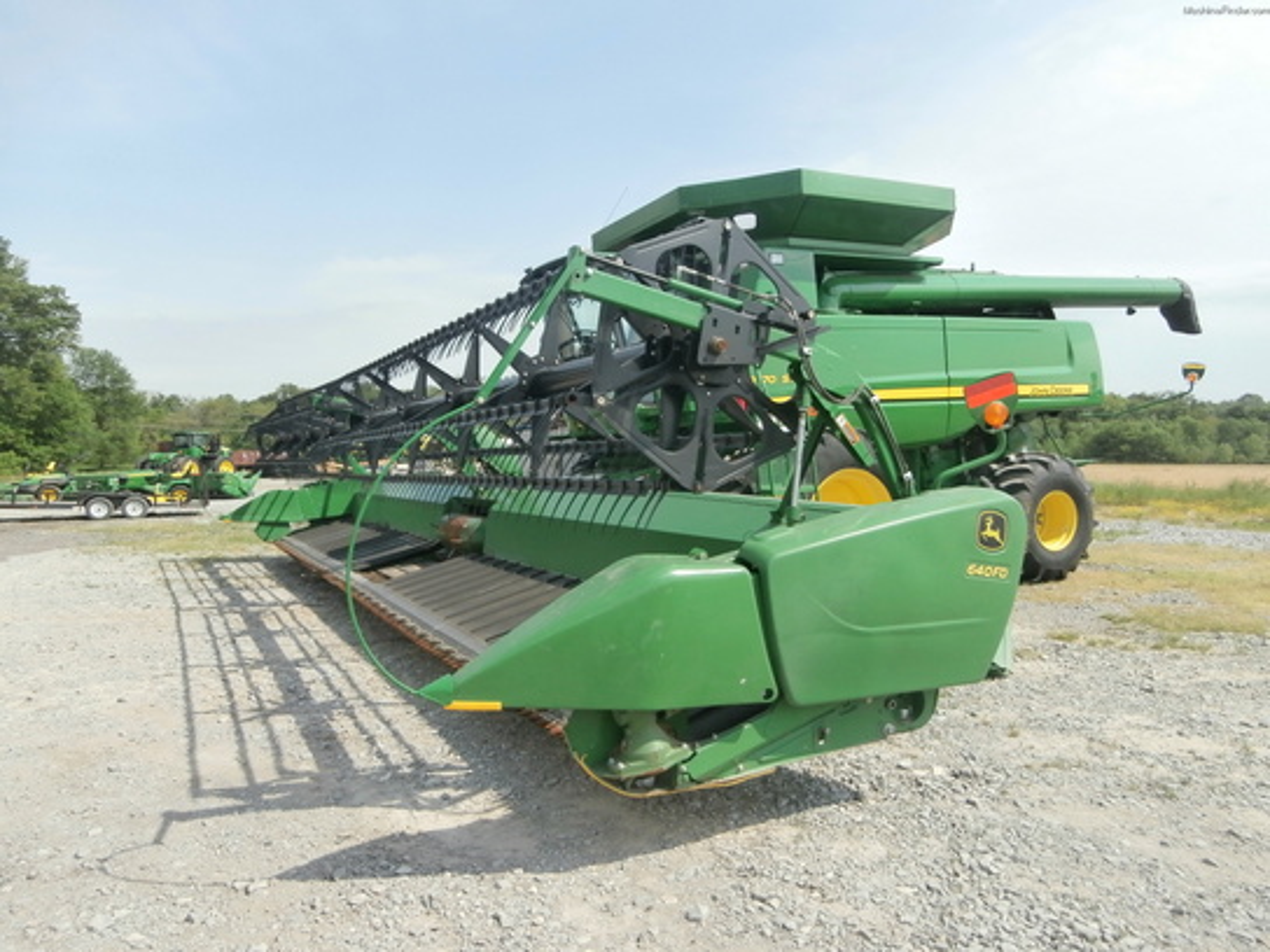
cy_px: 476
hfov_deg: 71.6
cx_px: 635
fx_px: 881
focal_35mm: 24
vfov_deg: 56.8
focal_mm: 4.2
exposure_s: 1/1250
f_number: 3
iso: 100
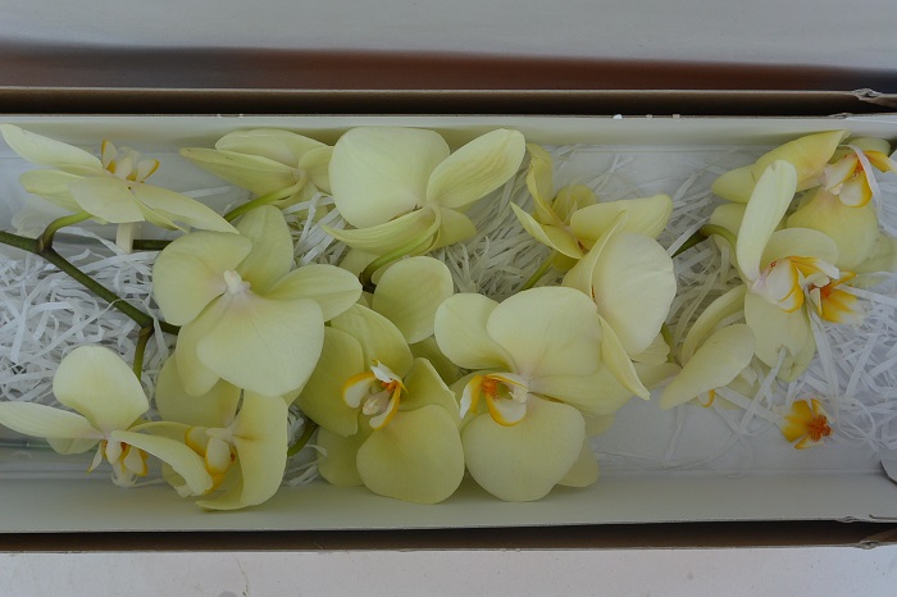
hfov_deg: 36.9
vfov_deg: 25.0
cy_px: 298
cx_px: 448
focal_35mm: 54
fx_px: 1345
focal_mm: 20.3
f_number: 5.6
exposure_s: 1/500
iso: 160
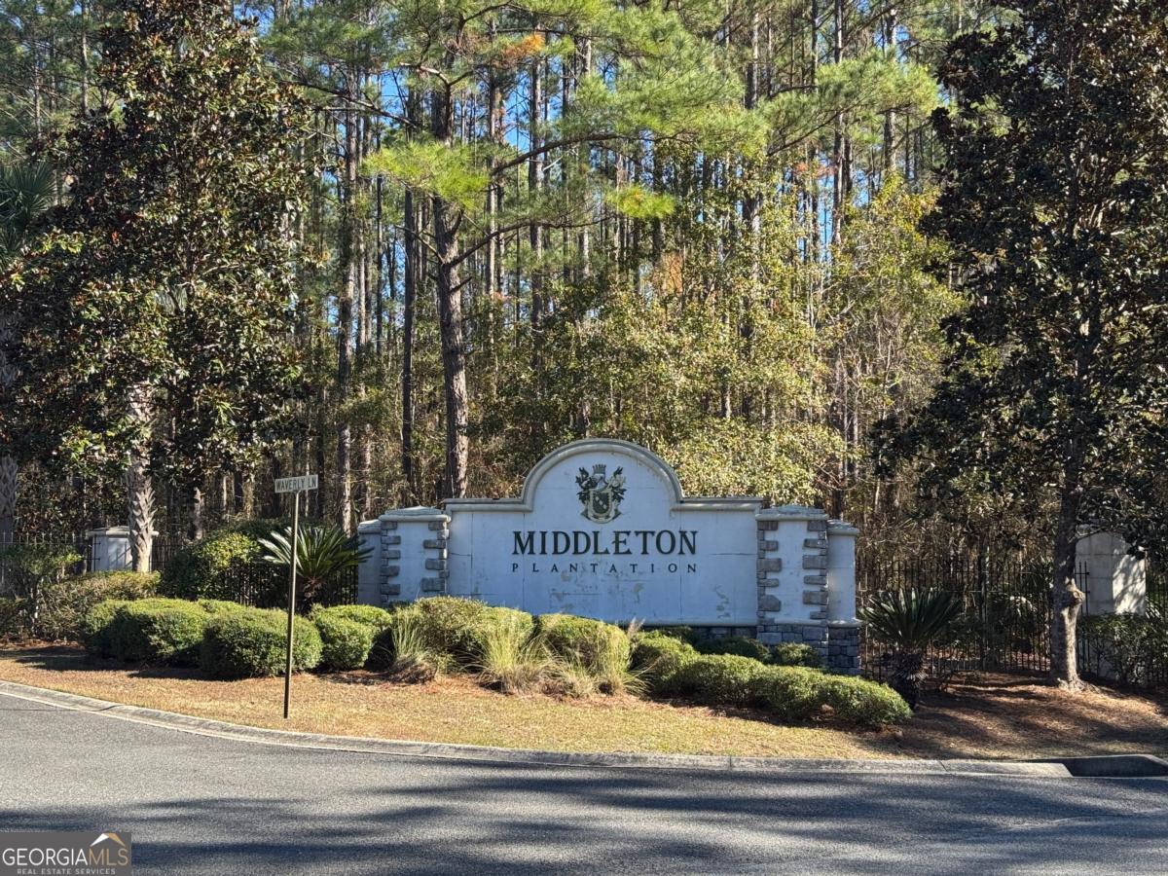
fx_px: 1620
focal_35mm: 48
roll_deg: +0.2
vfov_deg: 30.3
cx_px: 584
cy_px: 438
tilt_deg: +4.4
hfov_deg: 39.7
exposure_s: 1/658
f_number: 1.78
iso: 64
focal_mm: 6.76
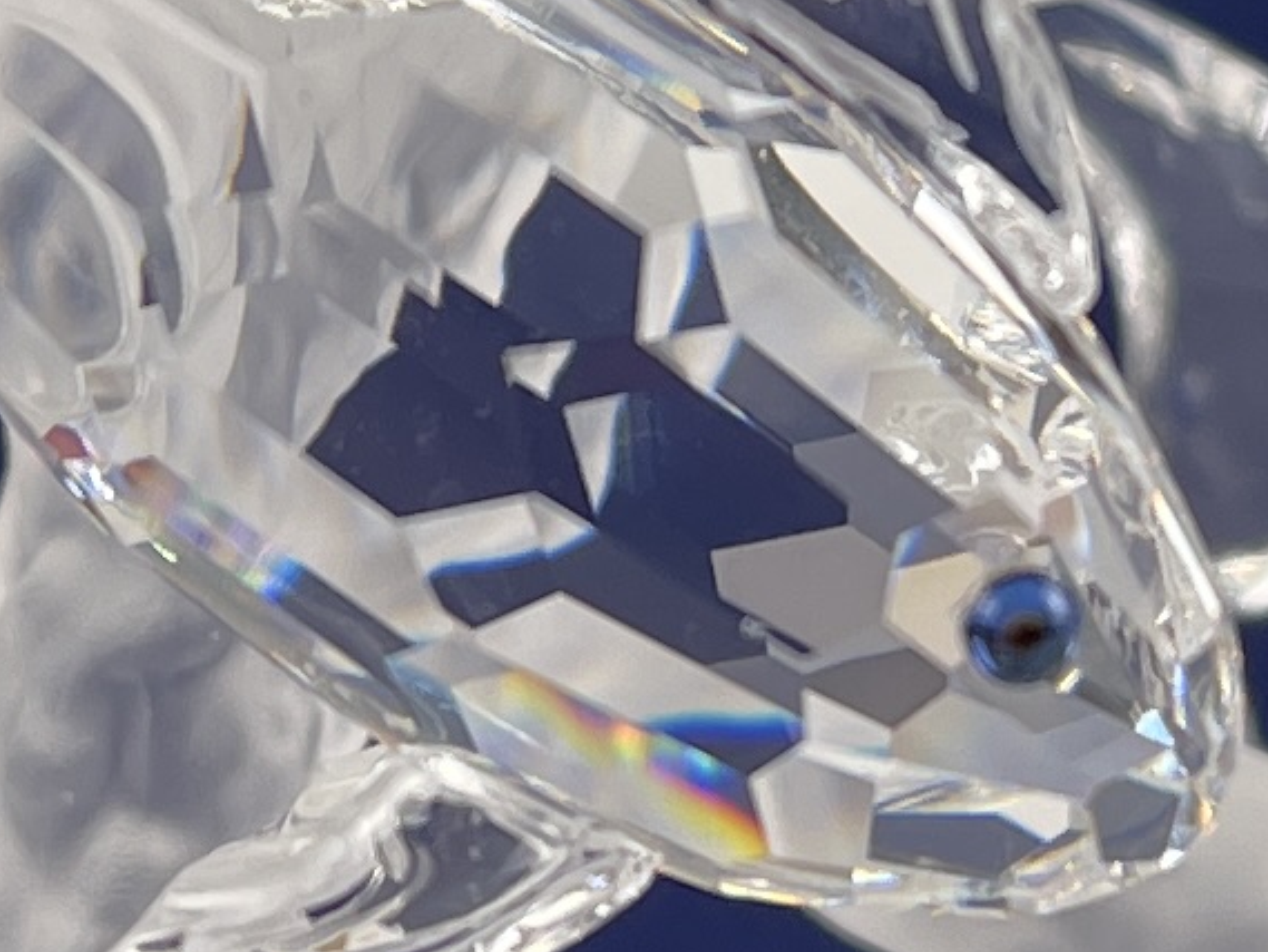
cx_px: 771
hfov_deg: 11.2
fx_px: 6485
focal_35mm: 177
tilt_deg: -12.8
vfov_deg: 8.2
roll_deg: -4.3
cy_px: -499
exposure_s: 1/137
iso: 32
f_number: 1.6
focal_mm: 5.1
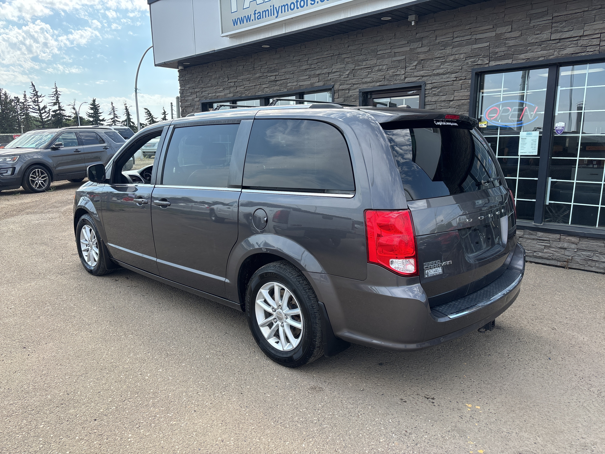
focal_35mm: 26
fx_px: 454
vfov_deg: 53.1
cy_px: 227
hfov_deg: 67.3
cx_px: 302
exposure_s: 1/903
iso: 50
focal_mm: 5.96
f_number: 1.6
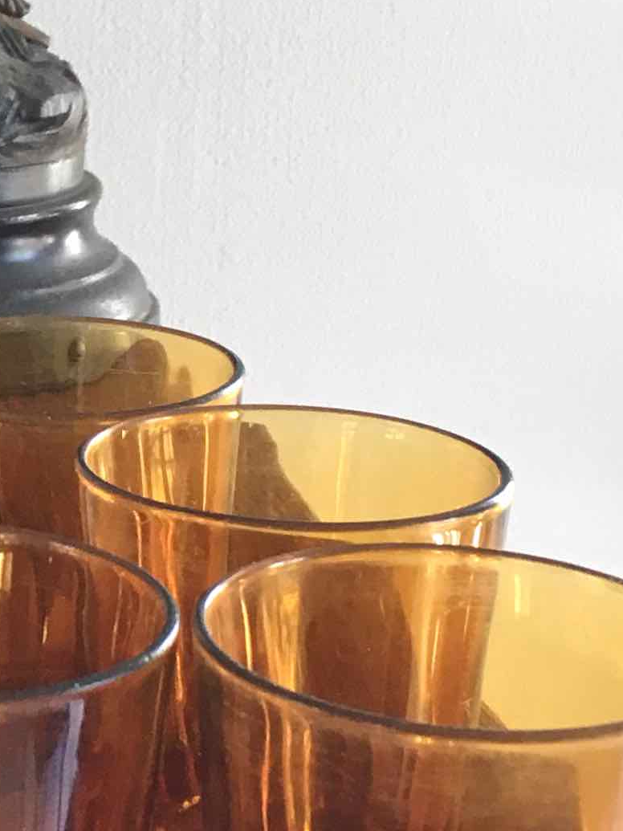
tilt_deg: -14.0
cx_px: -211
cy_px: 253
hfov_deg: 12.6
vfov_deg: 17.4
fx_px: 2712
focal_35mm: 113
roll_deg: +0.4
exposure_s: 1/33
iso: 80
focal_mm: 4.15
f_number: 2.2
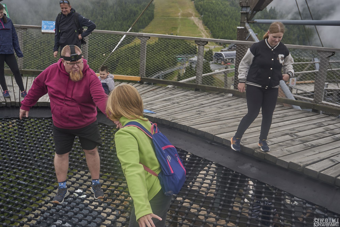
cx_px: 170
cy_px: 114
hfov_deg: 51.3
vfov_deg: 35.5
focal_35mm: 38
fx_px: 354
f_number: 5.6
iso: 100
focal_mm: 25
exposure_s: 1/400
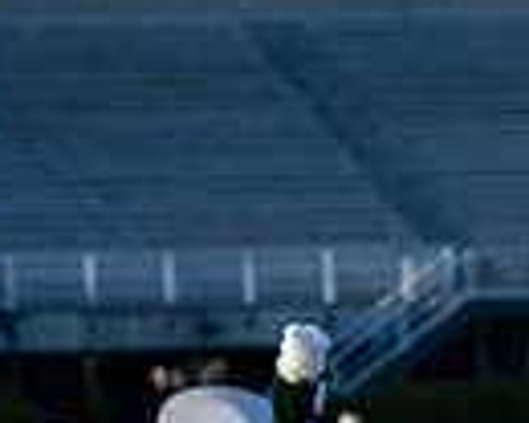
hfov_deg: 6.5
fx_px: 4603
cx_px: 802
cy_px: 730
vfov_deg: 5.2
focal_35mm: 294
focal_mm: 70
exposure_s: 1/800
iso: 160
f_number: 4
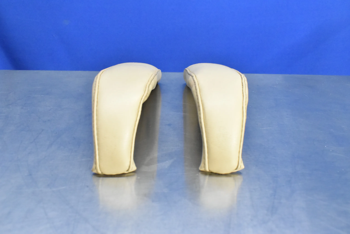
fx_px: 292
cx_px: 175
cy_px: 117
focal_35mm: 30
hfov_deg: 61.9
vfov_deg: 43.6
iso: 6400
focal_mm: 20
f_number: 8
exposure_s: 1/50
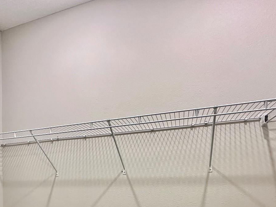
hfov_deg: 68.9
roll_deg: +0.6
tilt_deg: -0.2
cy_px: 183
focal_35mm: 25
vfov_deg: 49.4
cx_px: 116
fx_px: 199
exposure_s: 1/120
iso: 250
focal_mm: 2.22
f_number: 2.2
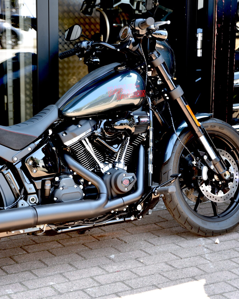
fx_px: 778
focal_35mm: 88
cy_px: 150
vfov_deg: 21.7
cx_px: 58
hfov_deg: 17.4
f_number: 2.8
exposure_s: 1/60
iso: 100
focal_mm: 62
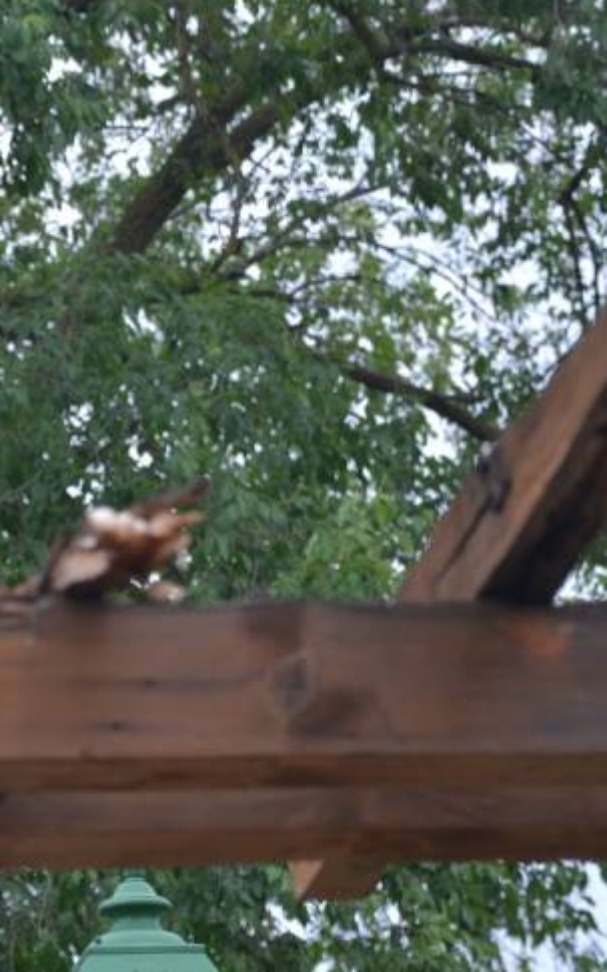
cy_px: 510
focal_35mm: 265
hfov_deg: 5.0
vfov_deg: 7.9
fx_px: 7012
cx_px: 82
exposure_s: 1/125
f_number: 5.6
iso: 140
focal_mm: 105
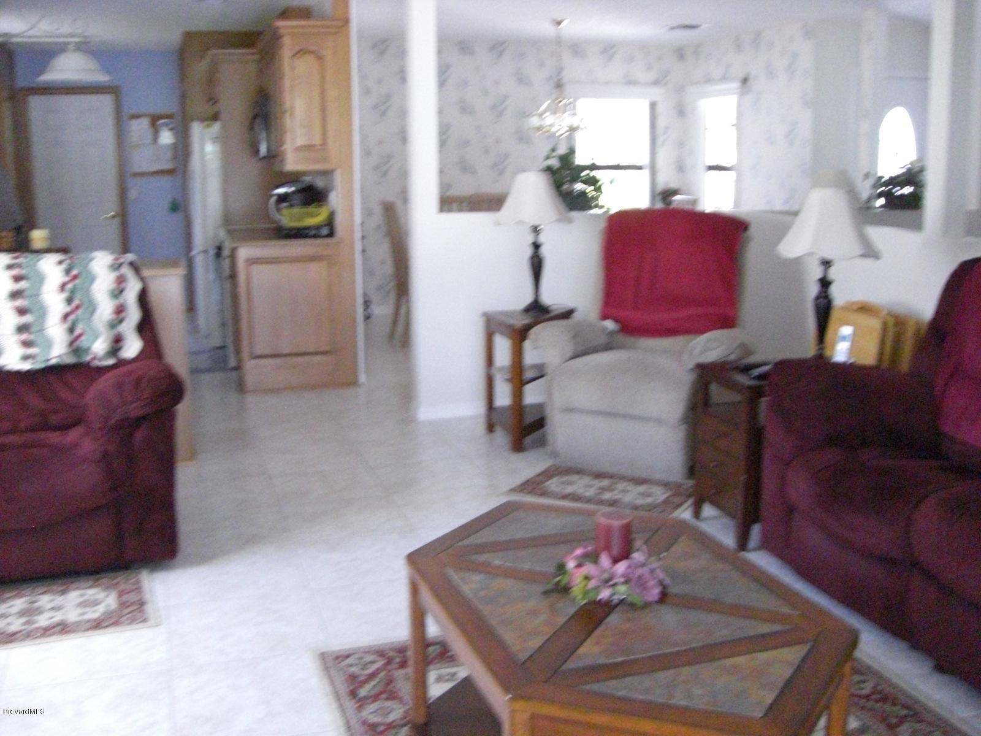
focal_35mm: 38
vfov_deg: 37.7
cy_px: 368
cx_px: 490
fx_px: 1077
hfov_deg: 49.0
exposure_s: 1/60
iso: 800
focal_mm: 6.2
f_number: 2.7
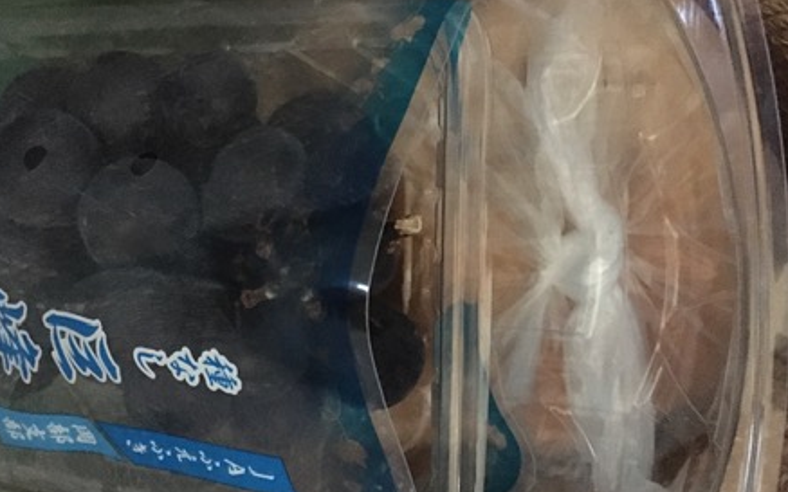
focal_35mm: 45
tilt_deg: -81.2
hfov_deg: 44.4
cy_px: 252
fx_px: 966
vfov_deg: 28.6
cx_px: 386
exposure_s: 1/15
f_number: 2.2
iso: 1600
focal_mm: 4.15
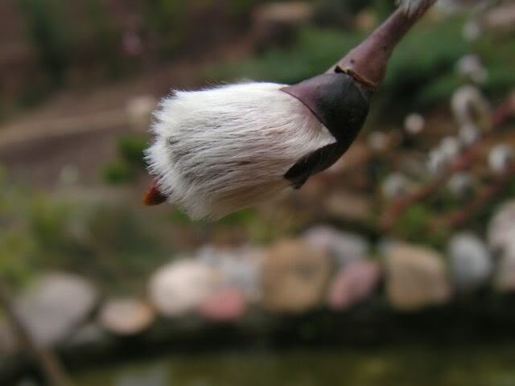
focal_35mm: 36
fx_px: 536
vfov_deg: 39.7
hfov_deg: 51.4
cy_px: 193
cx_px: 258
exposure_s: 1/250
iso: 64
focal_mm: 6
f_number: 4.8
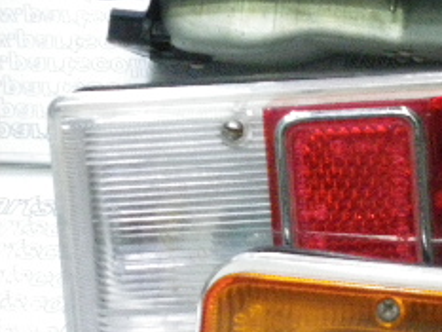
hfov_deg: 11.3
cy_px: 269
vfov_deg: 8.7
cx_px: 605
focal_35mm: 170
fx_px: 2172
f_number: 4.6
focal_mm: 11.1
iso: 800
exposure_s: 1/13
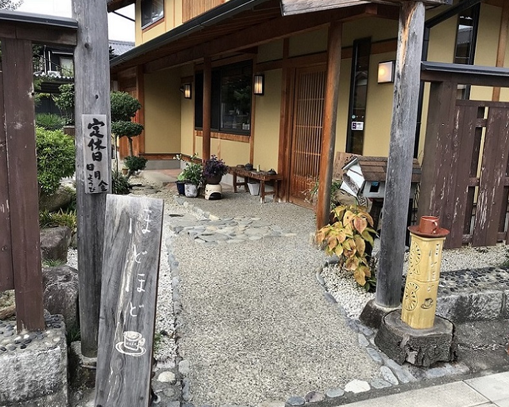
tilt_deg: -10.8
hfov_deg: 58.8
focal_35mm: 30
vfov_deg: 48.5
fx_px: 452
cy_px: 204
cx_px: 261
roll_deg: -2.5
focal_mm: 3.99
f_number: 1.8
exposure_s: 1/679
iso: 20
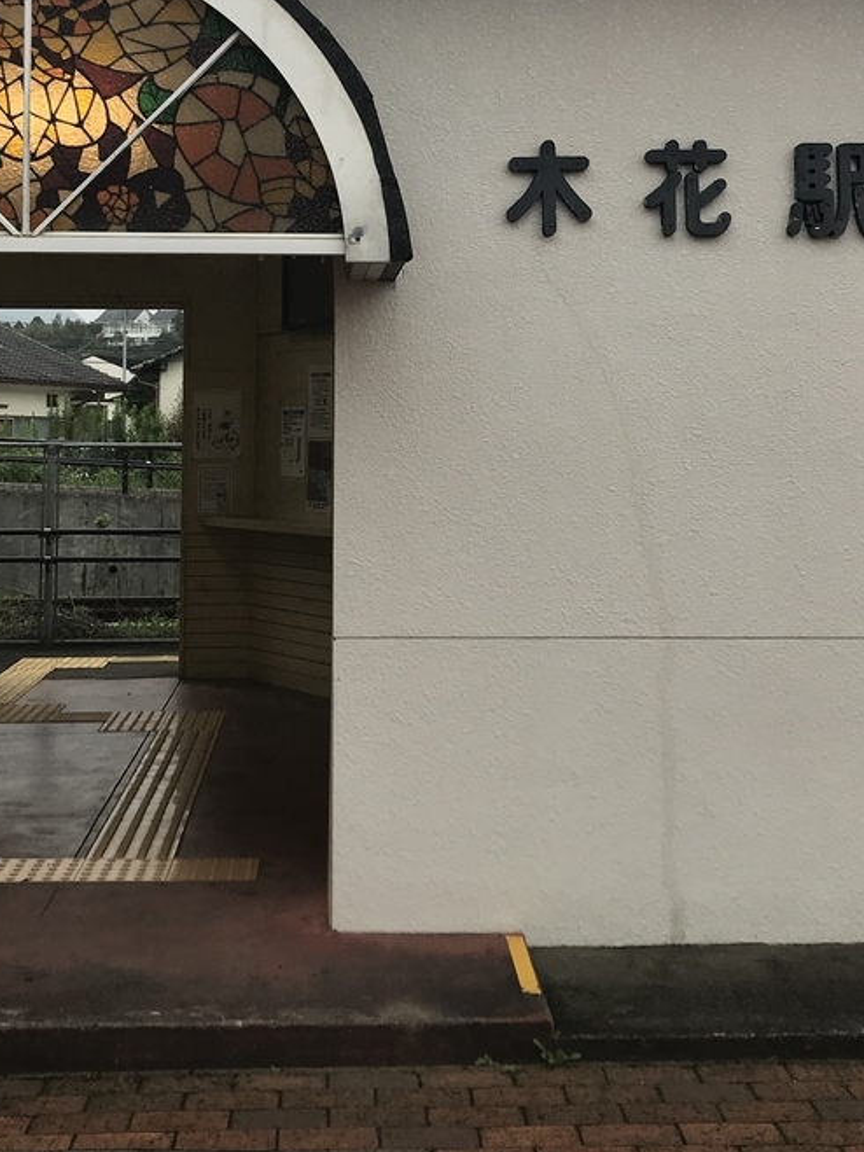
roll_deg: +0.1
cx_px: 397
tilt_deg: +5.7
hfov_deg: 28.5
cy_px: 316
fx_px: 1698
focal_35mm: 51
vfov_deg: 36.8
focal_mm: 3.99
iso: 20
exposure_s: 1/297
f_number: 1.8
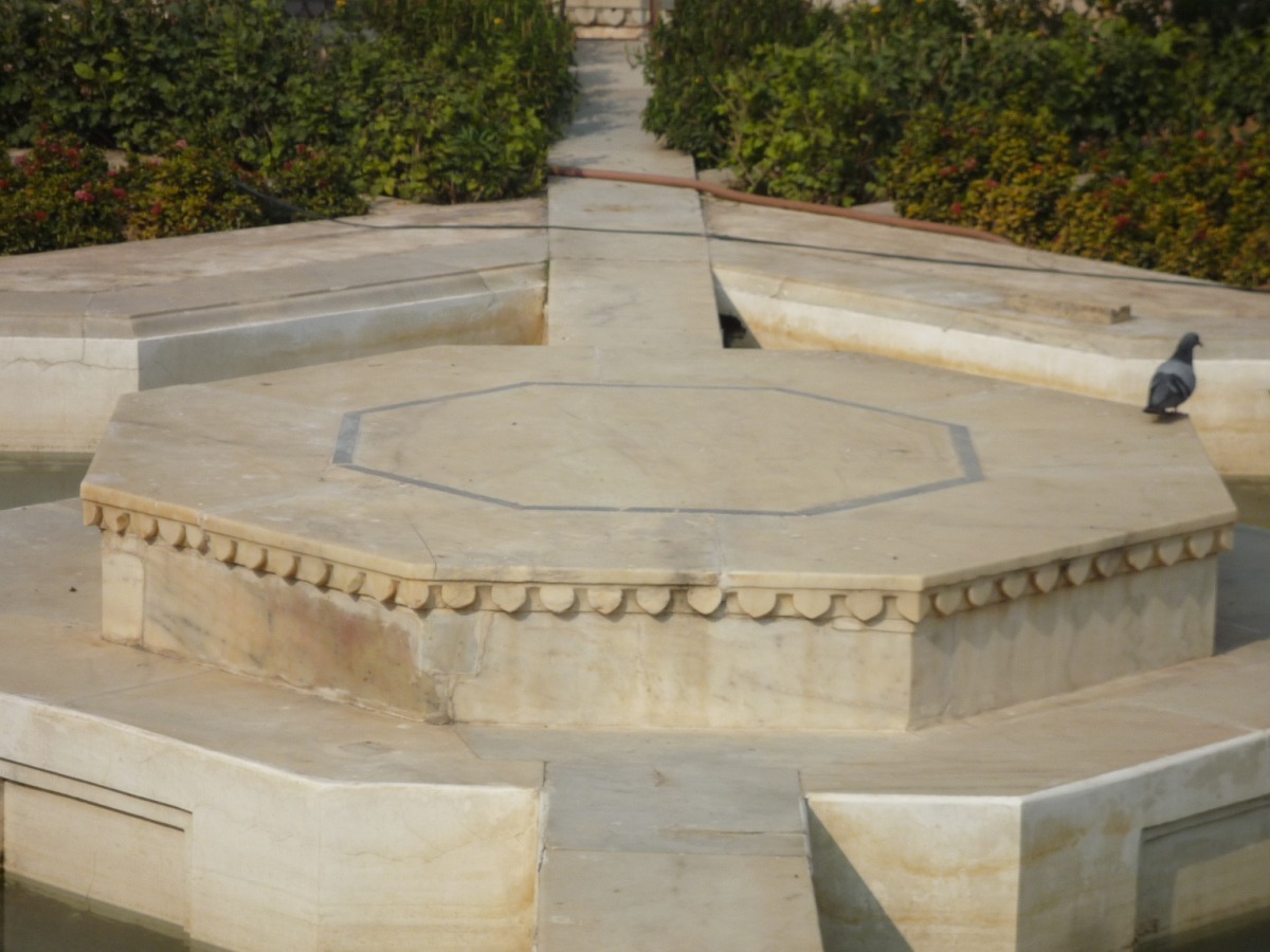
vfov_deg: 9.9
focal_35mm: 150
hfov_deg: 13.2
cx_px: 635
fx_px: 5503
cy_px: 476
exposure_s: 1/640
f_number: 5.9
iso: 100
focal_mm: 22
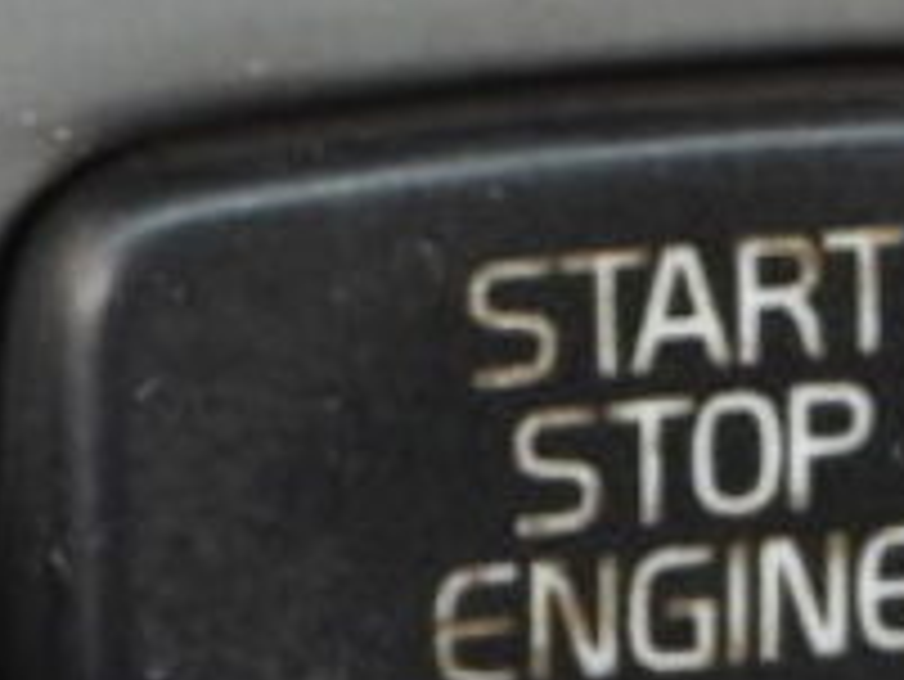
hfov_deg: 2.4
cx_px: 760
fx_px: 21898
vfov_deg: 1.8
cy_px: 671
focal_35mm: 838
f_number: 4
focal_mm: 18.9
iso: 125
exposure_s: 1/60
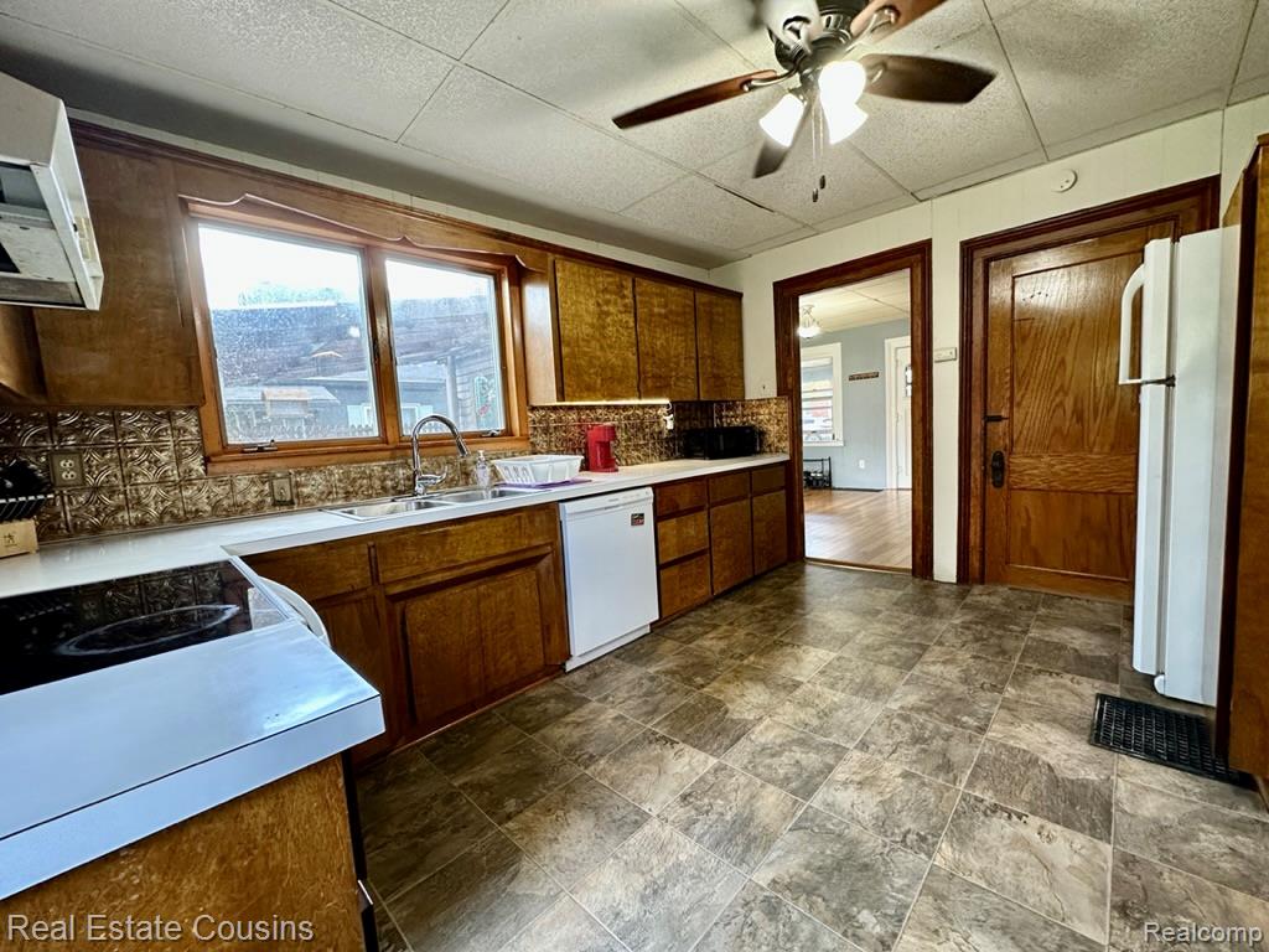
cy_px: 476
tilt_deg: -4.9
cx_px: 634
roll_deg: +2.8
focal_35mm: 14
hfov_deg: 102.1
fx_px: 513
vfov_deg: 85.7
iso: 200
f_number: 2.2
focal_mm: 2.22
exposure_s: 1/60
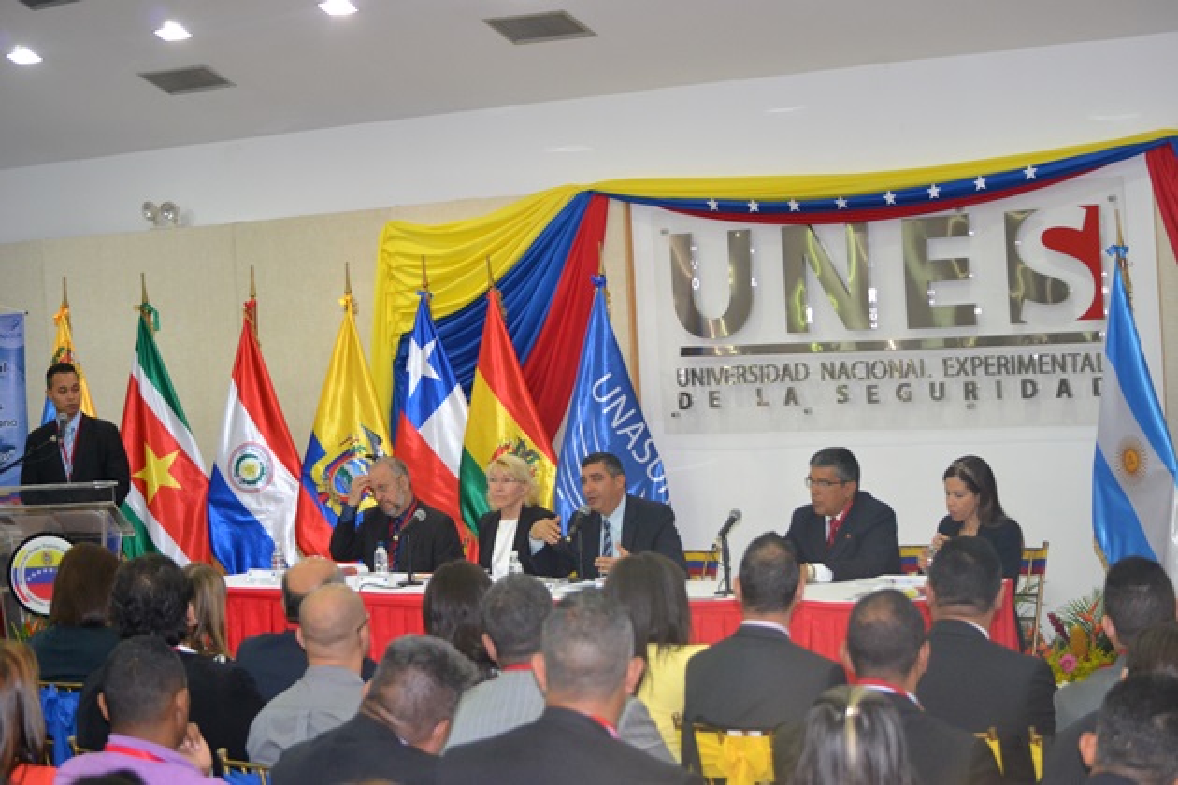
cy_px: 392
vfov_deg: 16.6
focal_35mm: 82
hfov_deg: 24.6
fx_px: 2699
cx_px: 589
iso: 1400
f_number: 4
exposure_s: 1/60
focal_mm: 55
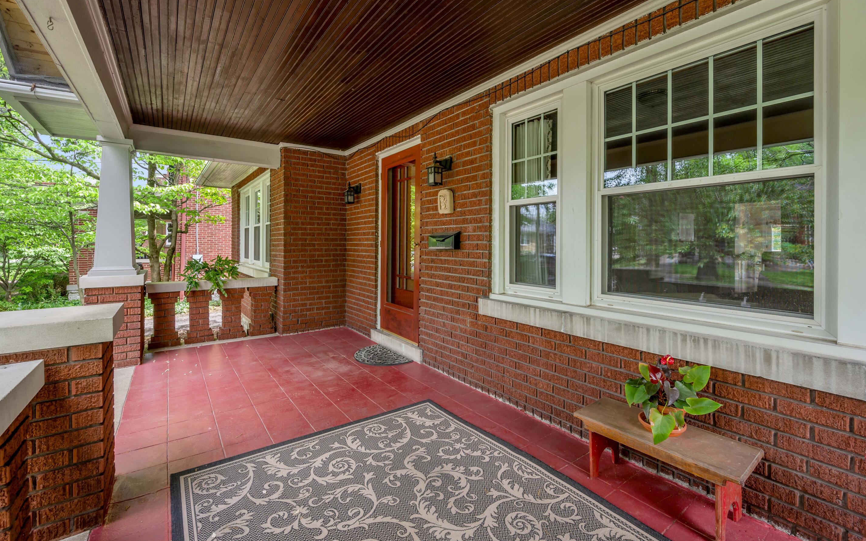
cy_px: 260
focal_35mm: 15
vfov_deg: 74.7
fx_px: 354
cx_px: 424
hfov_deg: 101.5
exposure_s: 1/25
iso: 50
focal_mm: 14
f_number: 7.1
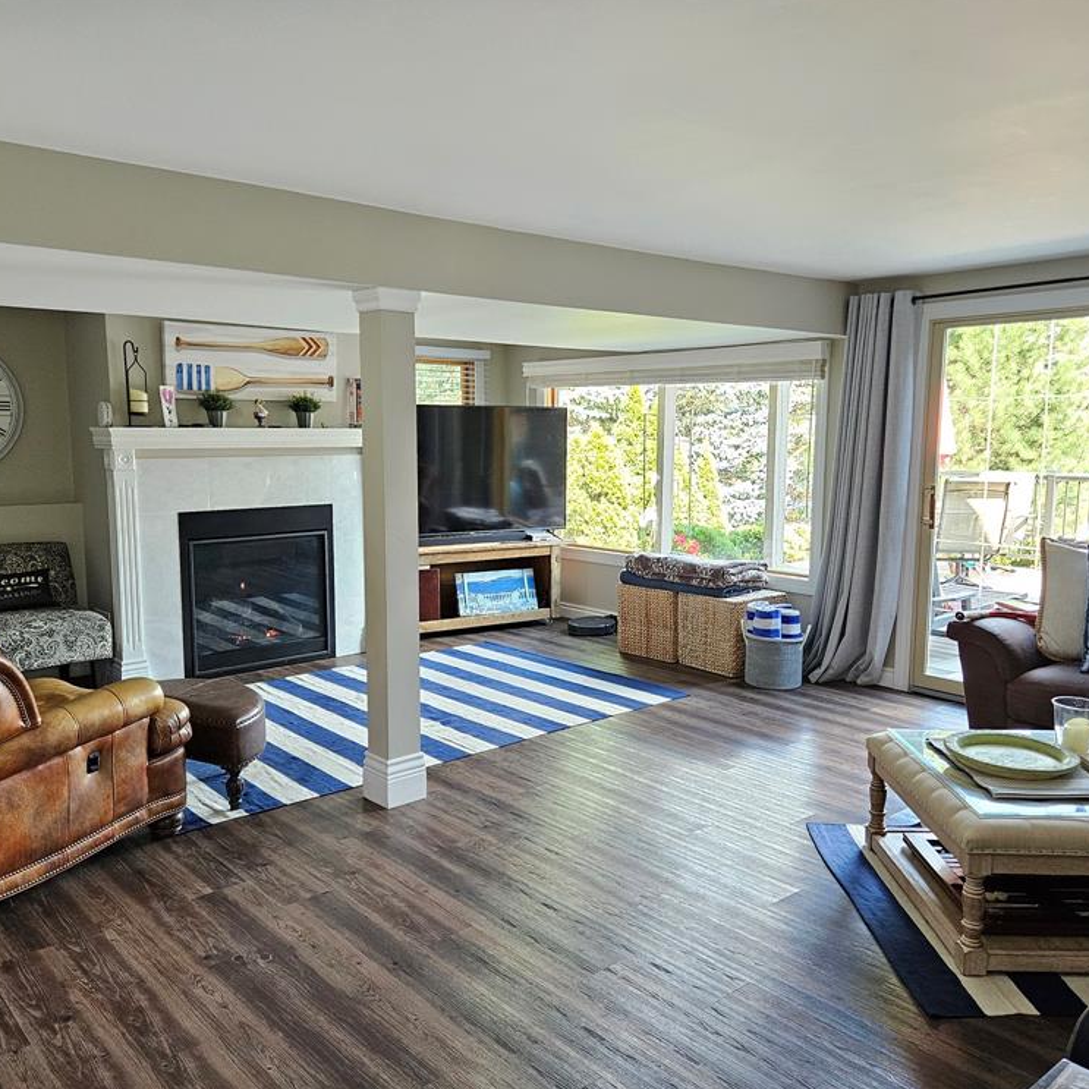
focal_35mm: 28
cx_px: 569
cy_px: 554
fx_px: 997
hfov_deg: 57.3
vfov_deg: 57.3
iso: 640
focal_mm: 5.4
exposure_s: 1/170
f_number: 1.8
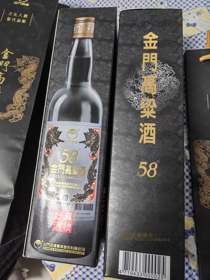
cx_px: 105
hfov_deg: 56.8
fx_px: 194
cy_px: 140
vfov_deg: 71.6
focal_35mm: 24
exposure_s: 1/130
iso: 1250
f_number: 1.9
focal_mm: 6.12
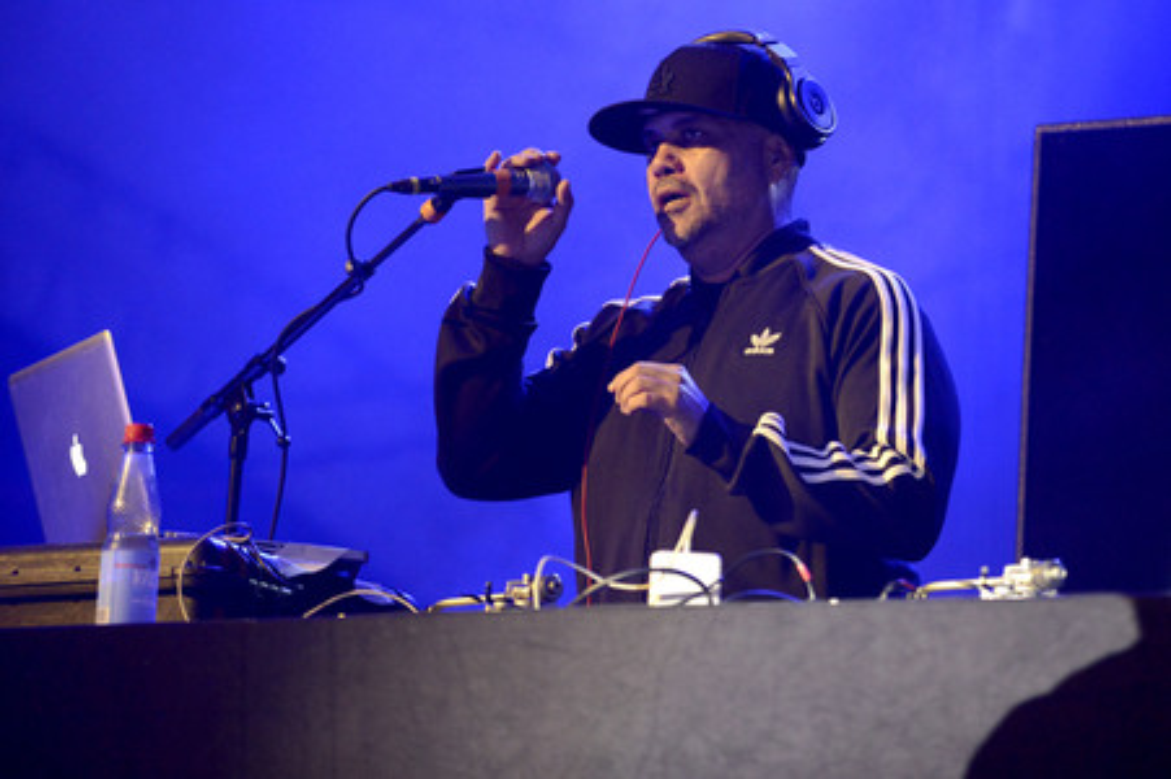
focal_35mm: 200
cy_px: 390
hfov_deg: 10.3
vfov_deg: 6.9
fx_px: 6501
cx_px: 586
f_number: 2.8
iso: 3200
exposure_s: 1/160
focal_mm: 200
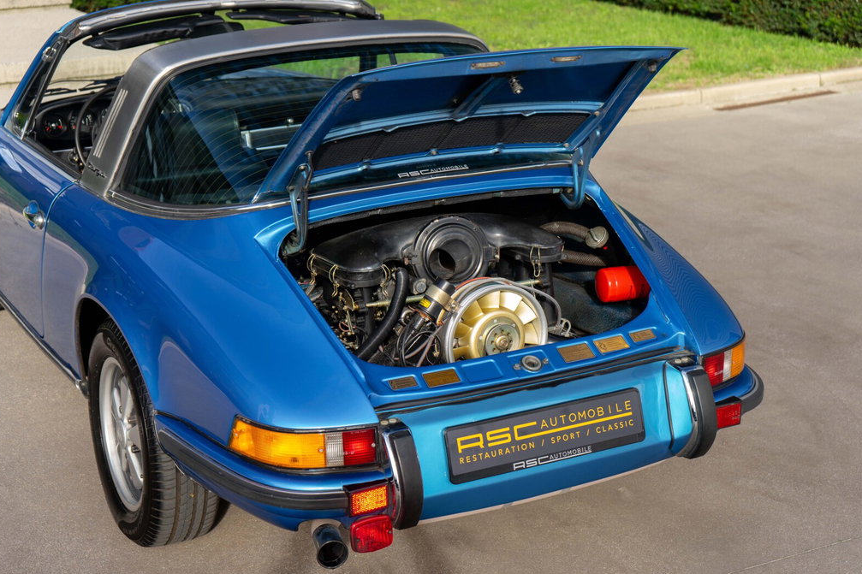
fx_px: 1436
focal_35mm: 60
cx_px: 425
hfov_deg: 33.4
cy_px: 285
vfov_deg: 22.6
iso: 80
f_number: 5
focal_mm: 59
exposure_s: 1/100
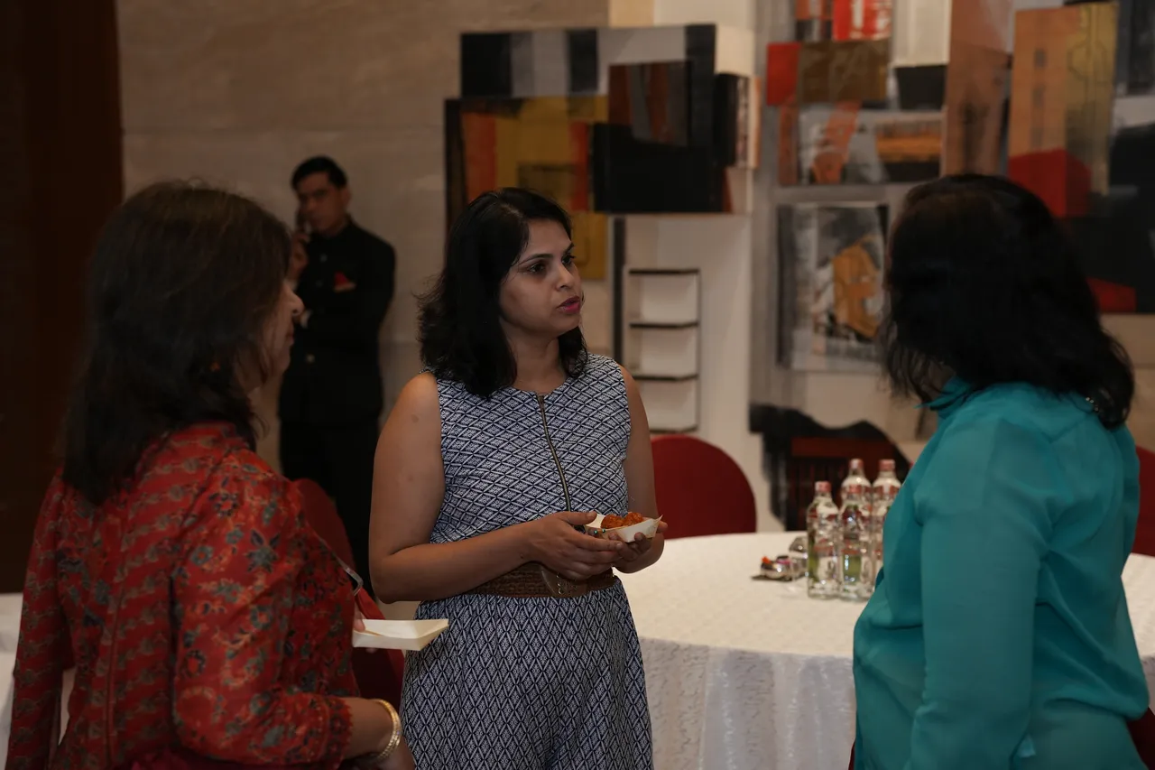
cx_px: 578
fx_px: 2085
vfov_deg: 20.9
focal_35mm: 65
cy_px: 385
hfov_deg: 31.0
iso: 1250
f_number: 3.5
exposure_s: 1/125
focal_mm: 65
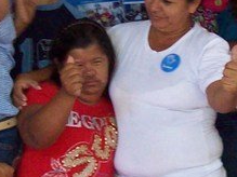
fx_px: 1150
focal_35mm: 168
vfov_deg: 8.8
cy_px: 140
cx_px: 185
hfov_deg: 11.7
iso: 200
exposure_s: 1/64
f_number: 2.7
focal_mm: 6
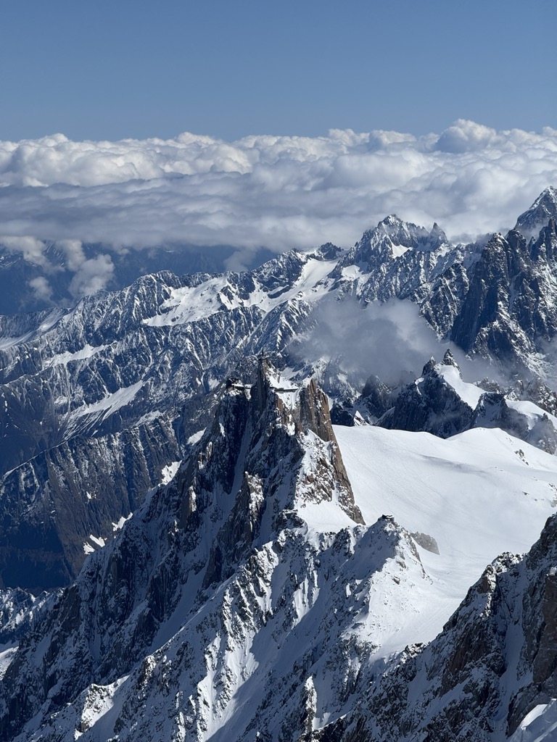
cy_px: 371
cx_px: 278
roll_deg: -0.2
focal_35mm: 120
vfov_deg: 16.4
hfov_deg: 12.3
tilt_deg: -4.4
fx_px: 2575
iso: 40
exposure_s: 1/4651
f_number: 2.8
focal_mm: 15.66
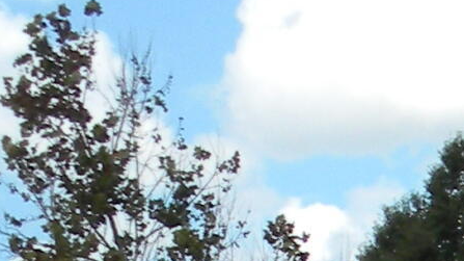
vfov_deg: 4.0
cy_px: 580
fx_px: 3689
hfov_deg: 6.5
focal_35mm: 300
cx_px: 1454
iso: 80
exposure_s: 1/710
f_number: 3.8
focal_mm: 7.3
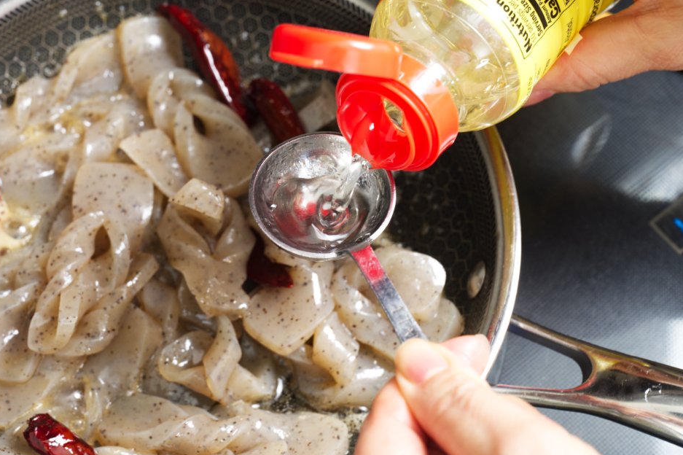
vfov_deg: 16.6
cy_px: 204
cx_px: 259
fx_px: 1555
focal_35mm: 82
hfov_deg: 24.7
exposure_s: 1/20
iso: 1000
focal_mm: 64
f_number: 8
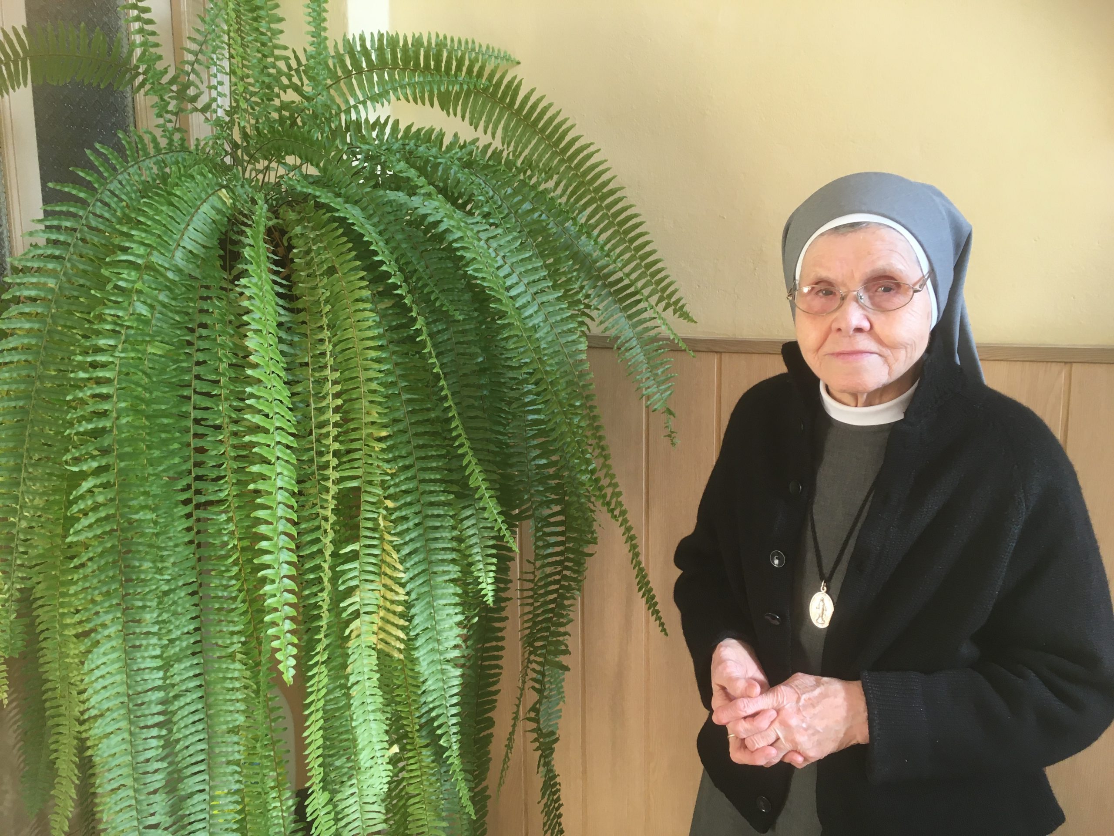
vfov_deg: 48.2
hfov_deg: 61.7
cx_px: 557
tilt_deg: -9.1
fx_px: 933
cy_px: 418
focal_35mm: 29
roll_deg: +0.2
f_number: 2.2
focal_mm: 4.15
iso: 25
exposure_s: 1/33
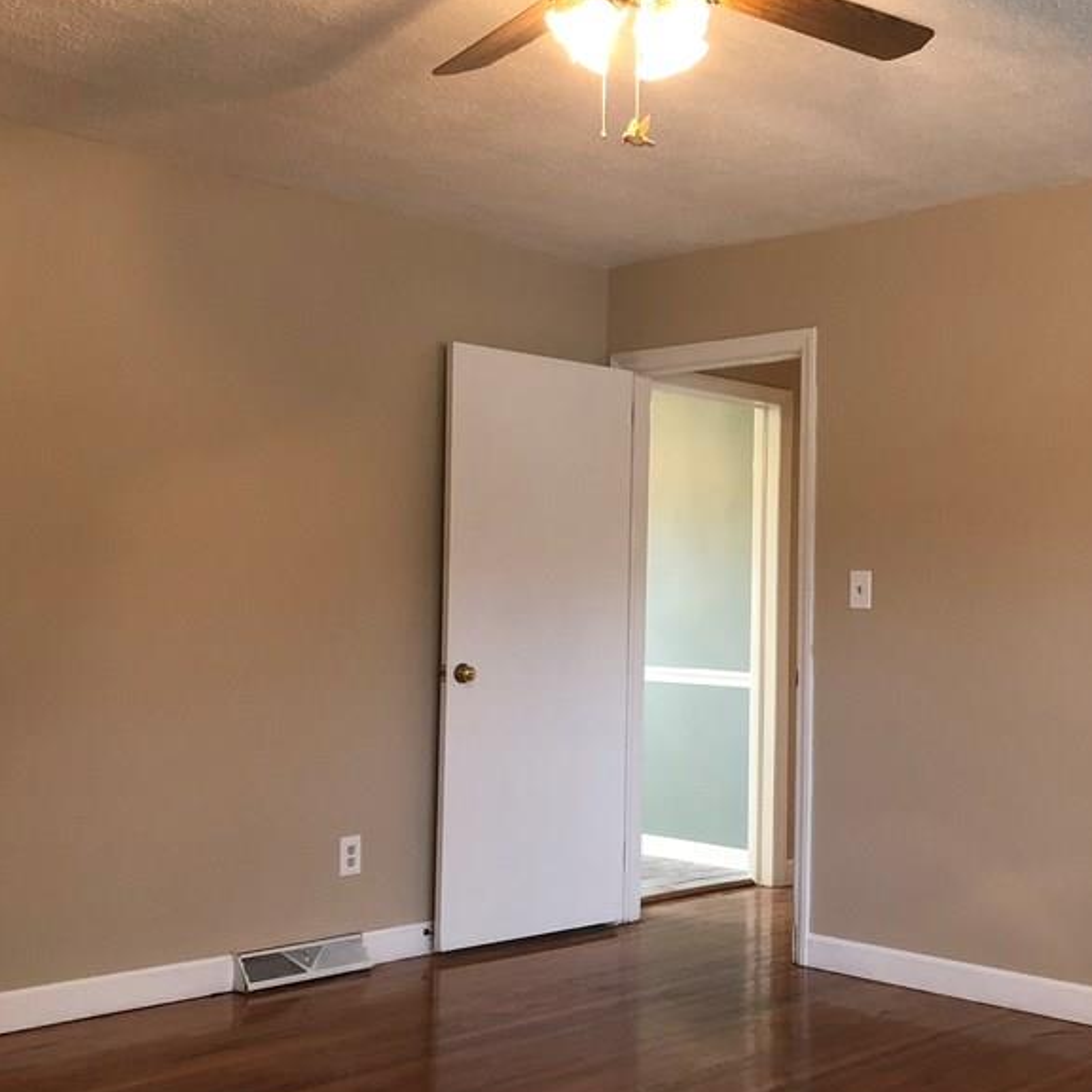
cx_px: 694
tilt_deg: +1.1
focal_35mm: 44
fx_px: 1570
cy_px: 599
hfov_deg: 38.1
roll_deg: -0.3
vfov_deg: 38.3
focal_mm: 3.99
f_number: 1.8
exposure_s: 1/15
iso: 100
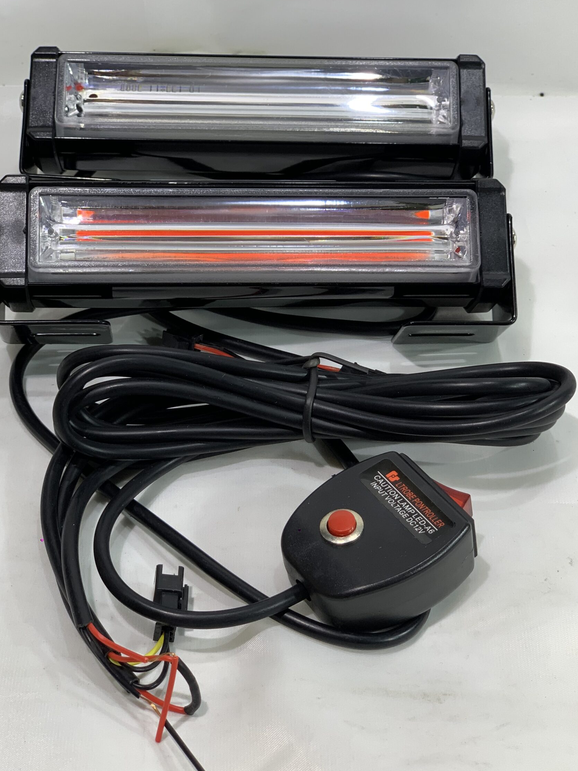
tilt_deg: -44.8
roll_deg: -1.6
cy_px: 379
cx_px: 277
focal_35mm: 60
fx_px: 1336
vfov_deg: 32.2
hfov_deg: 24.4
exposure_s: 1/122
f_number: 2.4
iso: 40
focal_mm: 6
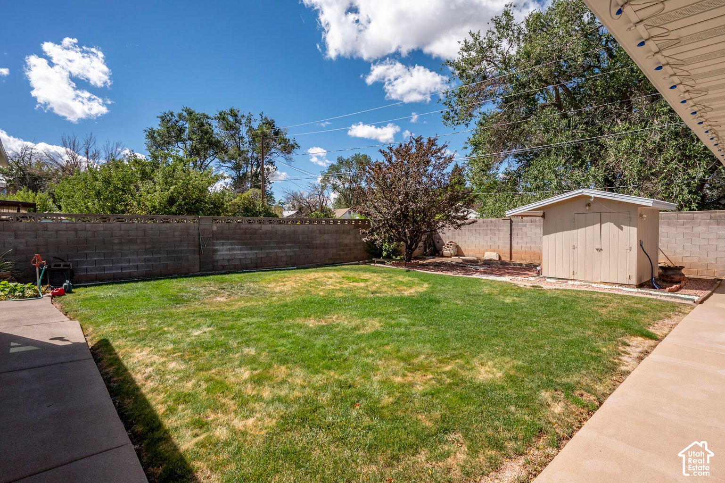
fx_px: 362
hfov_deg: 90.0
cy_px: 242
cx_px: 362
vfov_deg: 67.3
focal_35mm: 18
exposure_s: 1/400
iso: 320
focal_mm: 18
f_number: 13
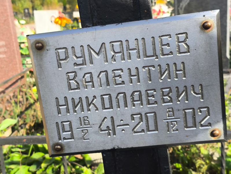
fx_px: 334
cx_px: 116
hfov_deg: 38.2
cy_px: 87
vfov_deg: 29.1
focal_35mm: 50
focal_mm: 4.71
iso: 50
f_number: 1.7
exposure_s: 1/463
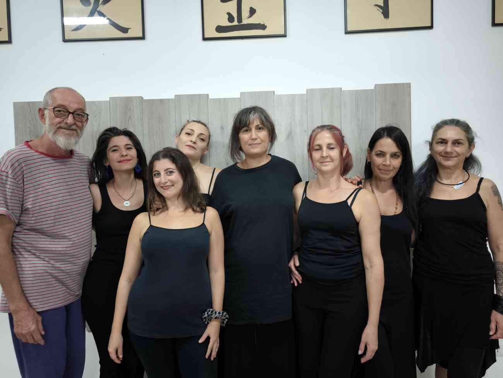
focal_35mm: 24
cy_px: 189
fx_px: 349
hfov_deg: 71.6
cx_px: 252
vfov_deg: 56.8
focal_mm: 6.92
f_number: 1.9
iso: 500
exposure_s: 1/50
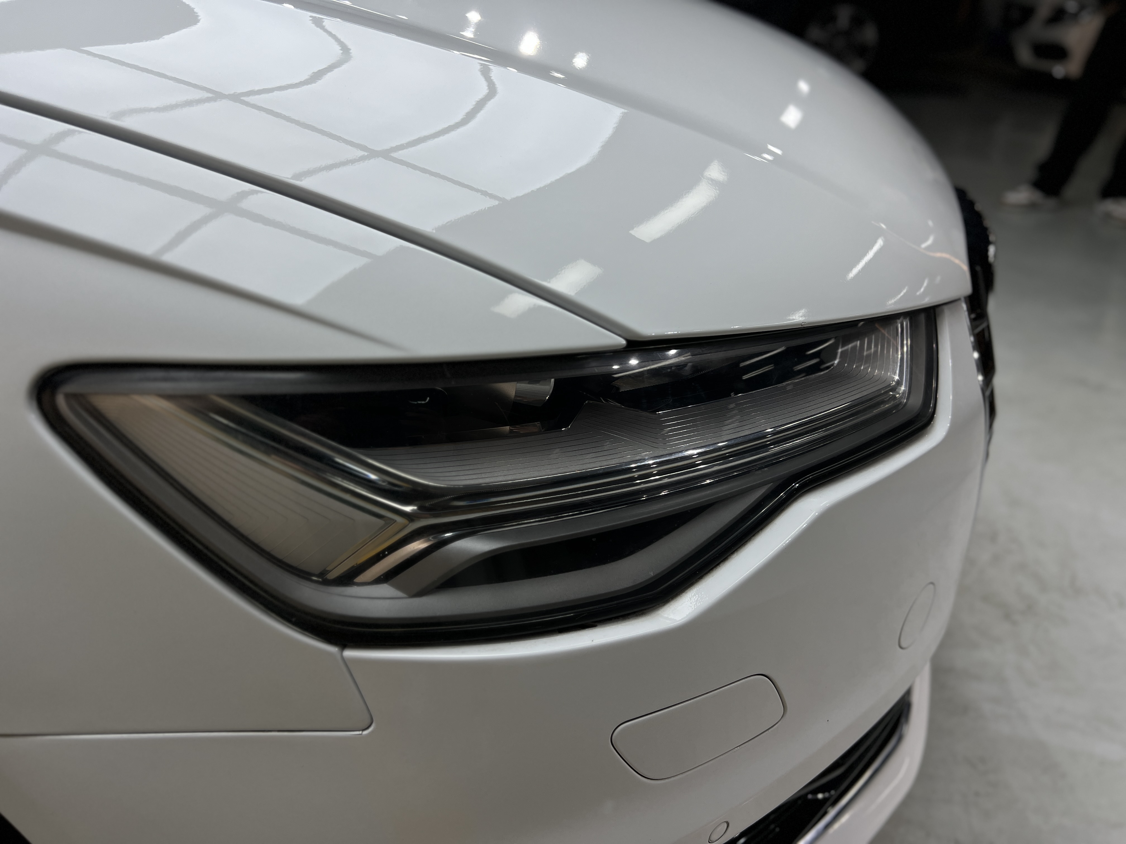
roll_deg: -2.3
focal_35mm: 26
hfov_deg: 67.3
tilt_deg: -28.1
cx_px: 563
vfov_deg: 53.1
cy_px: 422
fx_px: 846
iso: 50
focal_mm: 5.7
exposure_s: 1/555
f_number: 1.5
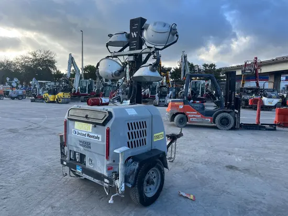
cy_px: 108
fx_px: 216
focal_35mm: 26
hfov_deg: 67.3
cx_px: 144
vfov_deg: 53.1
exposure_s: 1/751
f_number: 1.6
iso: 50
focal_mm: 5.1
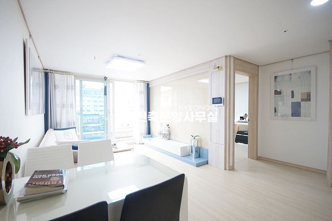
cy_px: 110
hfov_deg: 100.4
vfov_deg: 77.2
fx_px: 138
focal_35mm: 15
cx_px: 166
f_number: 5
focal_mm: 10
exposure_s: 1/60
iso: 800
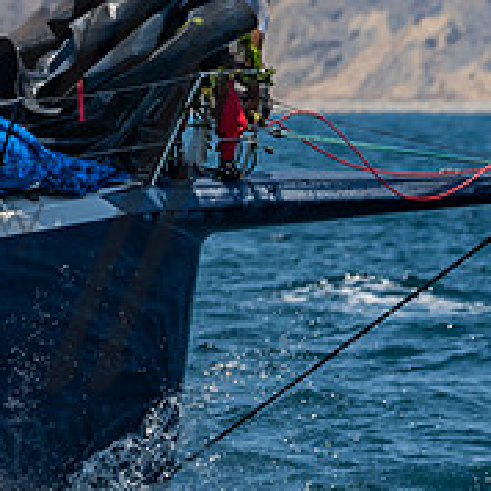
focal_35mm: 1060
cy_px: -39
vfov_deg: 1.7
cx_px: 27
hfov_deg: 1.7
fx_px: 17010
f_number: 5.6
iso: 320
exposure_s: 1/1600
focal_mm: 260
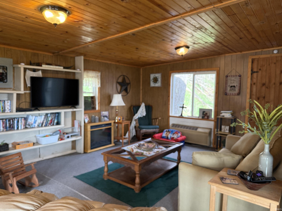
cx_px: 141
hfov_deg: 71.6
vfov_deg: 56.8
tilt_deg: -3.8
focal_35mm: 24
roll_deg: -1.4
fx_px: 195
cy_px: 106
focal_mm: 6.76
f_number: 1.78
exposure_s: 1/120
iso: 400
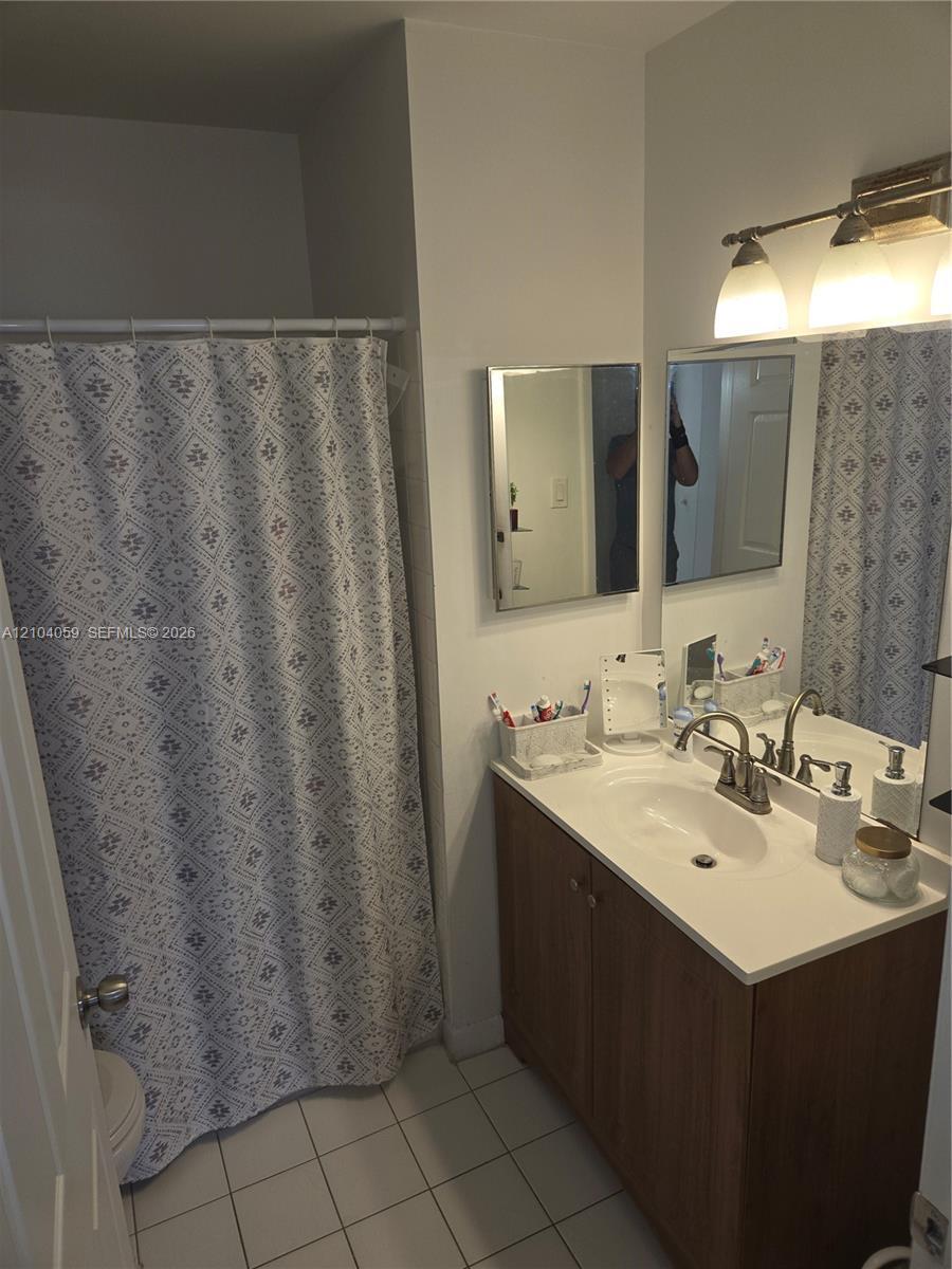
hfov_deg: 58.9
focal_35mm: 23
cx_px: 476
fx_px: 843
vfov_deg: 73.9
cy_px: 634
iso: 32
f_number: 1.8
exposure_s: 1/60
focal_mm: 5.4
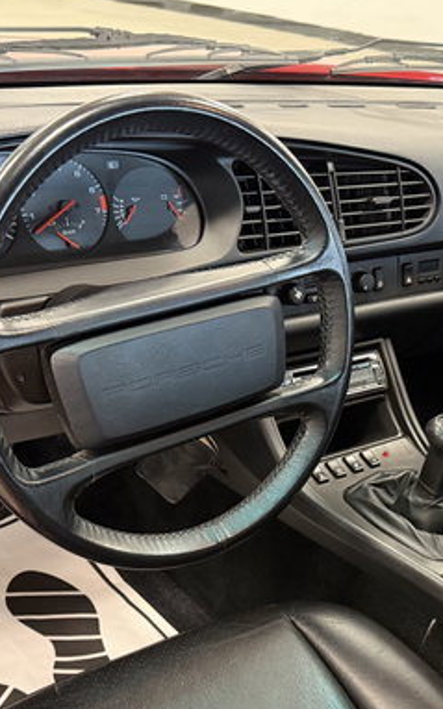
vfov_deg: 38.8
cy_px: 509
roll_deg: -9.8
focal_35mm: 51
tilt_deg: -31.8
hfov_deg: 25.0
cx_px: 339
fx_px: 986
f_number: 1.78
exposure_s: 1/60
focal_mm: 6.76
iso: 400
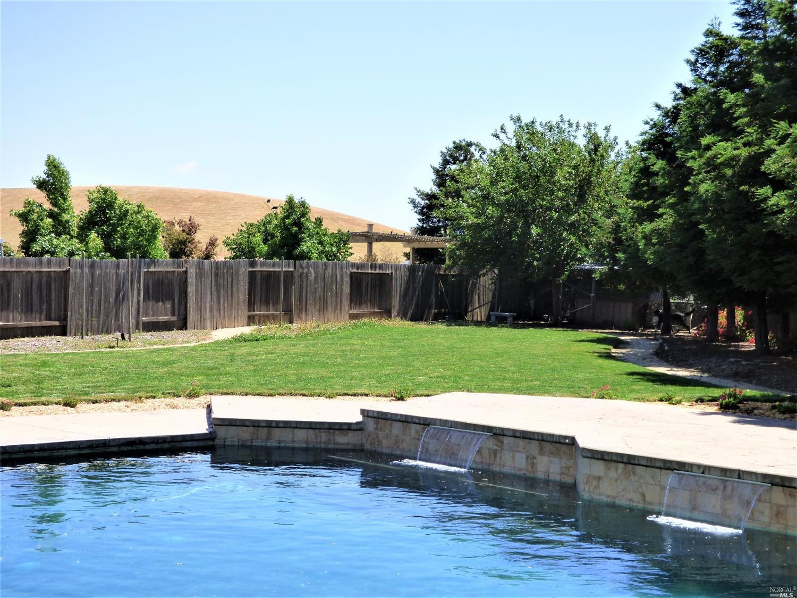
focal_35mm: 63
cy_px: 299
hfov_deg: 30.7
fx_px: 1450
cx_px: 398
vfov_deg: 23.3
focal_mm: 11.21
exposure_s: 1/800
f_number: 4.2
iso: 160
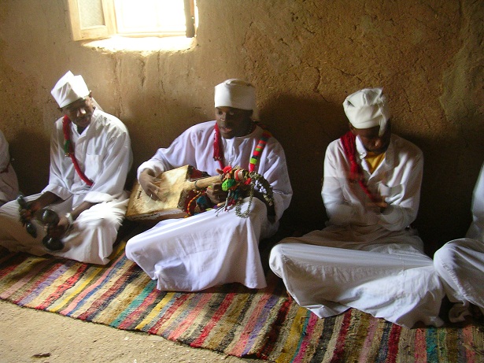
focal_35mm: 38
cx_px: 242
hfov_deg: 49.0
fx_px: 531
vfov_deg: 37.7
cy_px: 182
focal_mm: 5.8
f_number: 2.8
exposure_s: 1/5.9
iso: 111
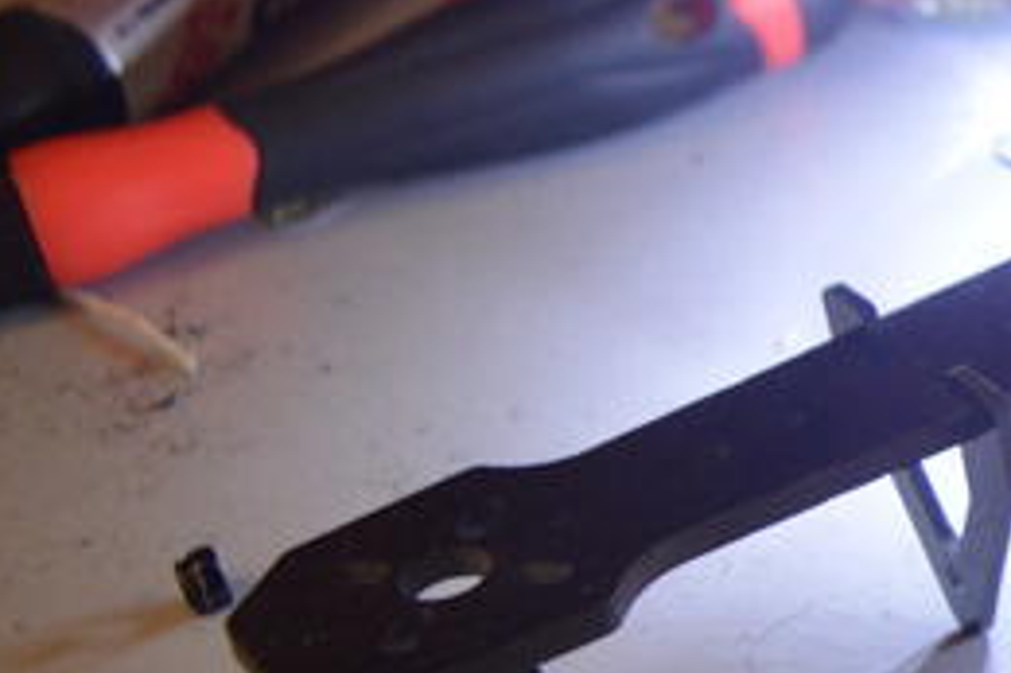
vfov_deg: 10.8
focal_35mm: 127
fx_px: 3564
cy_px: 169
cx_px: 1901
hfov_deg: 14.1
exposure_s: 1/5
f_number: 5
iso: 800
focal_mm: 22
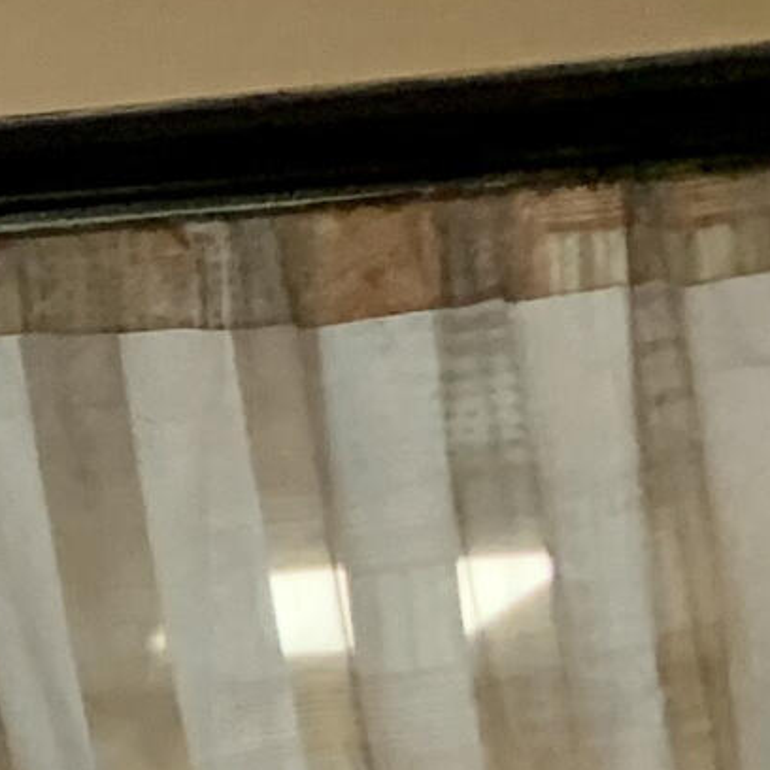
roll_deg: +1.0
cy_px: 1315
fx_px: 4253
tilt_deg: +4.3
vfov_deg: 9.9
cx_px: -1859
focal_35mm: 169
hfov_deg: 8.1
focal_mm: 4.25
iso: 160
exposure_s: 1/60
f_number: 1.8
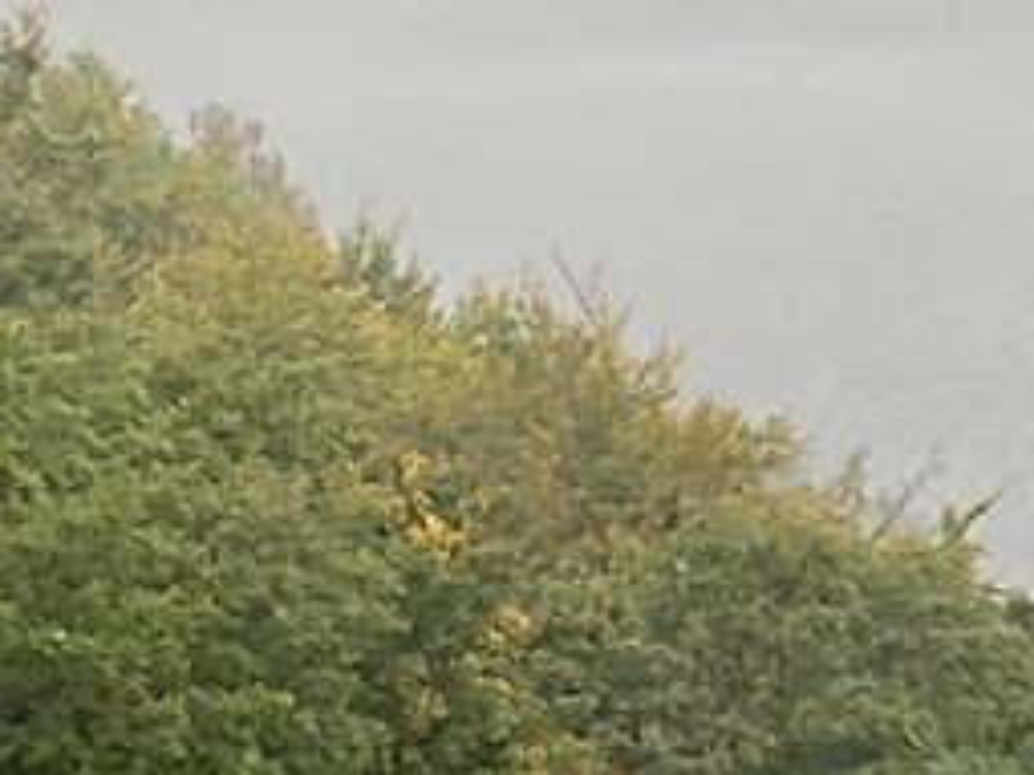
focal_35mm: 339
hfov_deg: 5.8
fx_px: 10121
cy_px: 369
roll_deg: +1.4
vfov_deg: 4.4
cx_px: 1148
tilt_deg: -12.2
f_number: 1.78
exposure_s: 1/430
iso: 80
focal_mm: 6.86
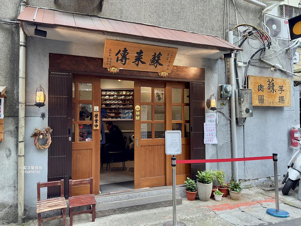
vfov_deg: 56.8
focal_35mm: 24
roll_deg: -0.7
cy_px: 113
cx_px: 150
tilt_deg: +1.2
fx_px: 209
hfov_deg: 71.6
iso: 50
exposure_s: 1/133
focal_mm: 6.76
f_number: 1.78
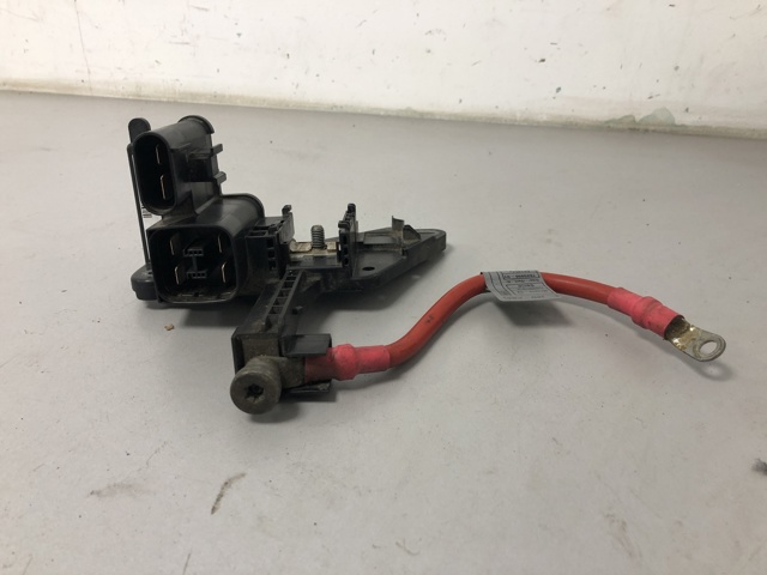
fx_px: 620
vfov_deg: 49.7
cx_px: 384
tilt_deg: -27.6
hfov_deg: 63.4
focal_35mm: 28
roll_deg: -0.2
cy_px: 288
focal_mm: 4
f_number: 1.8
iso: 32
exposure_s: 1/33
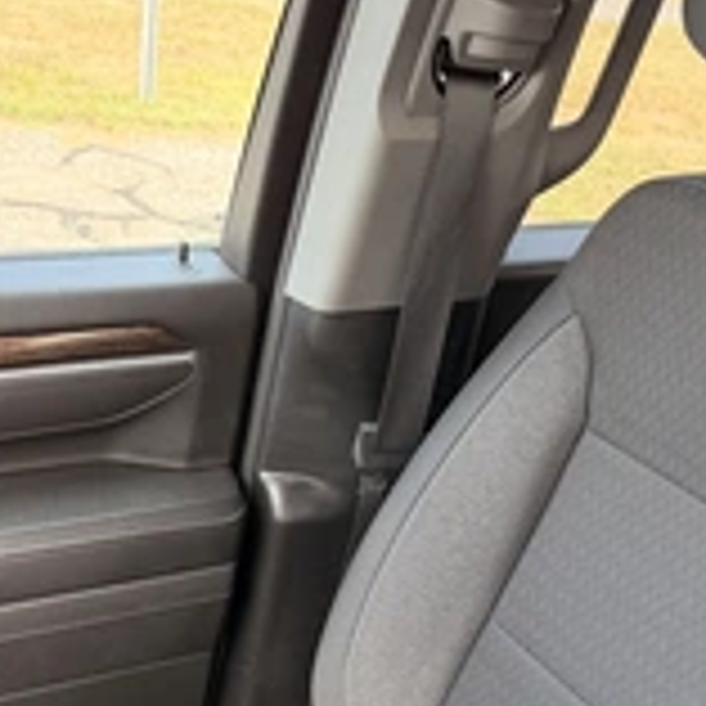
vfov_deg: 30.8
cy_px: 571
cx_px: 328
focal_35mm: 54
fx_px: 1246
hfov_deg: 31.6
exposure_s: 1/142
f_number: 1.78
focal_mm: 6.76
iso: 200
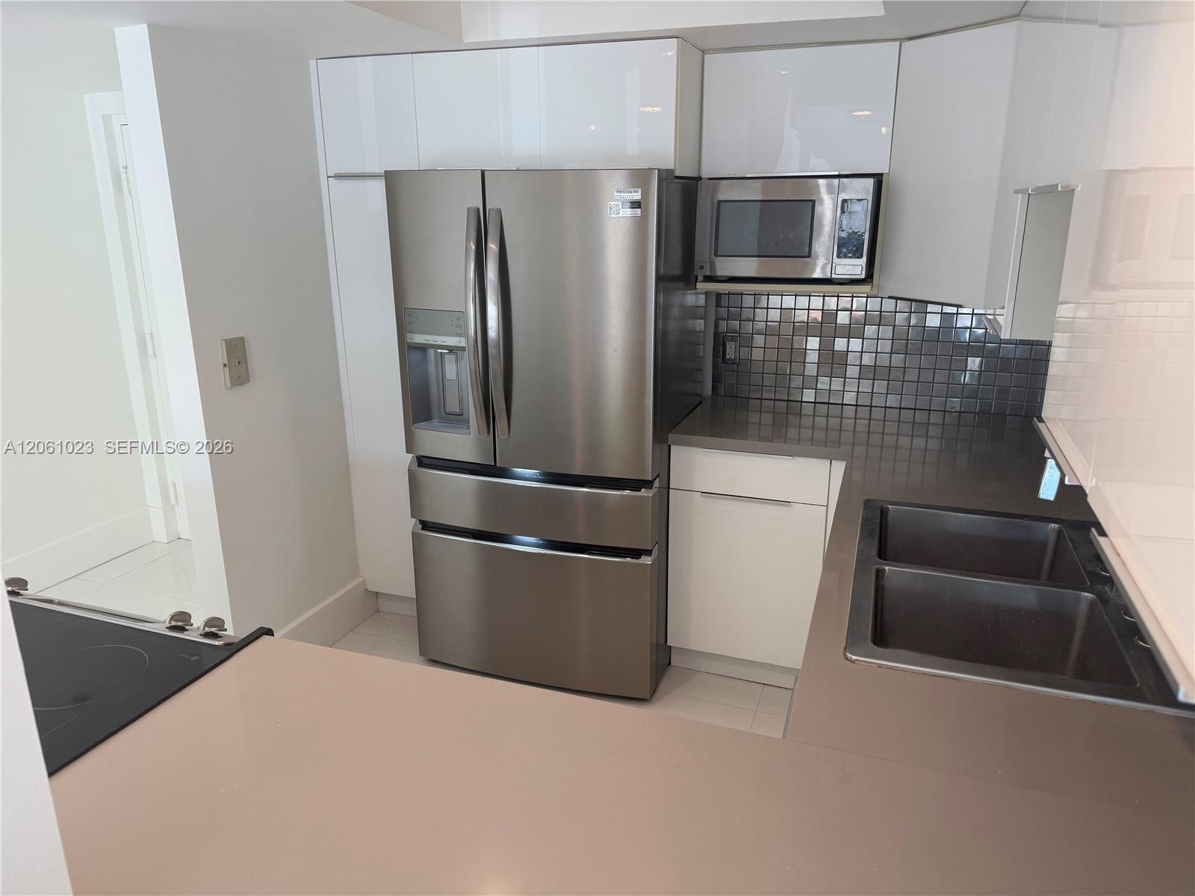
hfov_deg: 71.6
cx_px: 598
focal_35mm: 24
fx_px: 829
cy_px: 448
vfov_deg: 56.8
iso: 100
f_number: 1.78
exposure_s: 1/120
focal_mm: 6.76
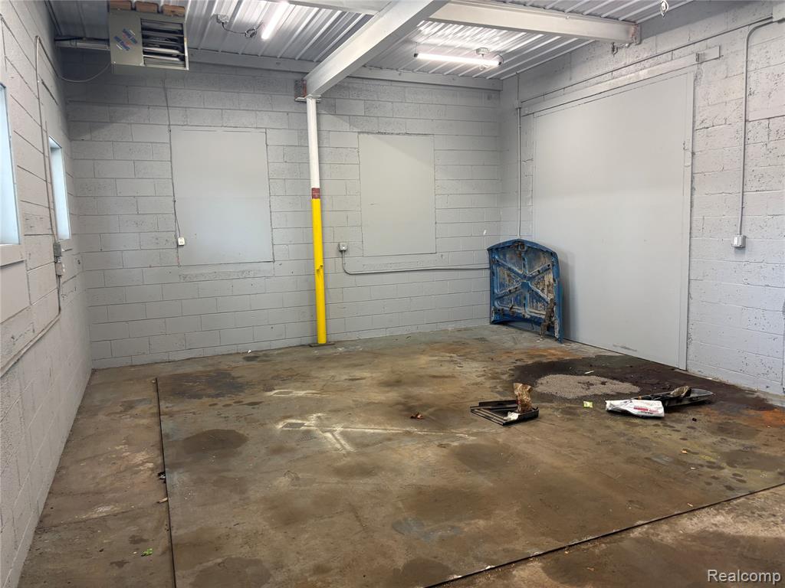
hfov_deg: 67.3
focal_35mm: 26
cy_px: 294
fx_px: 590
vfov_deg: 53.1
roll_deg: +1.1
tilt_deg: -4.7
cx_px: 392
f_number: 1.6
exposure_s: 1/60
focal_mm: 5.96
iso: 125
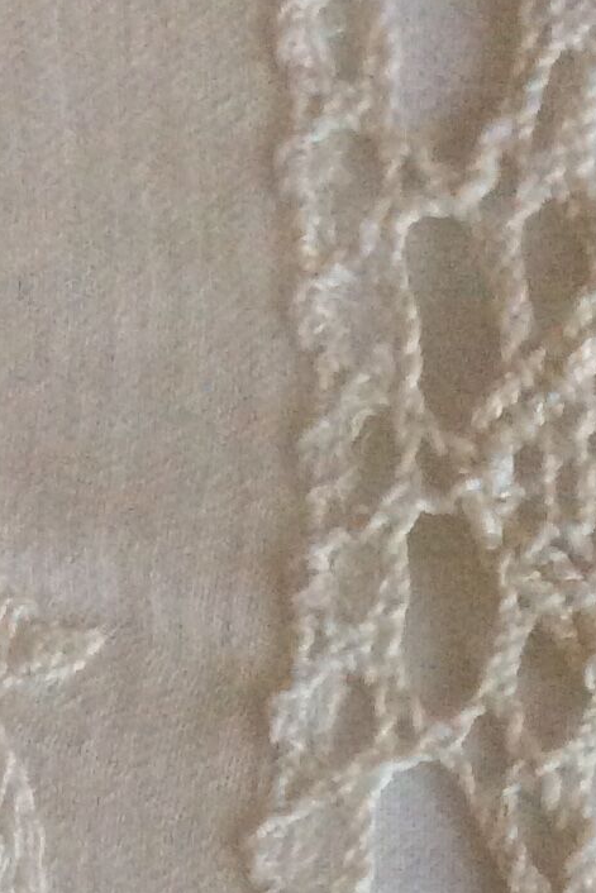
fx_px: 3028
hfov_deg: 10.6
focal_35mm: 122
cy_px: 1566
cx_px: 1078
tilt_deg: -87.0
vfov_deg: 14.8
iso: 160
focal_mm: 3.3
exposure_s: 1/25
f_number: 2.4
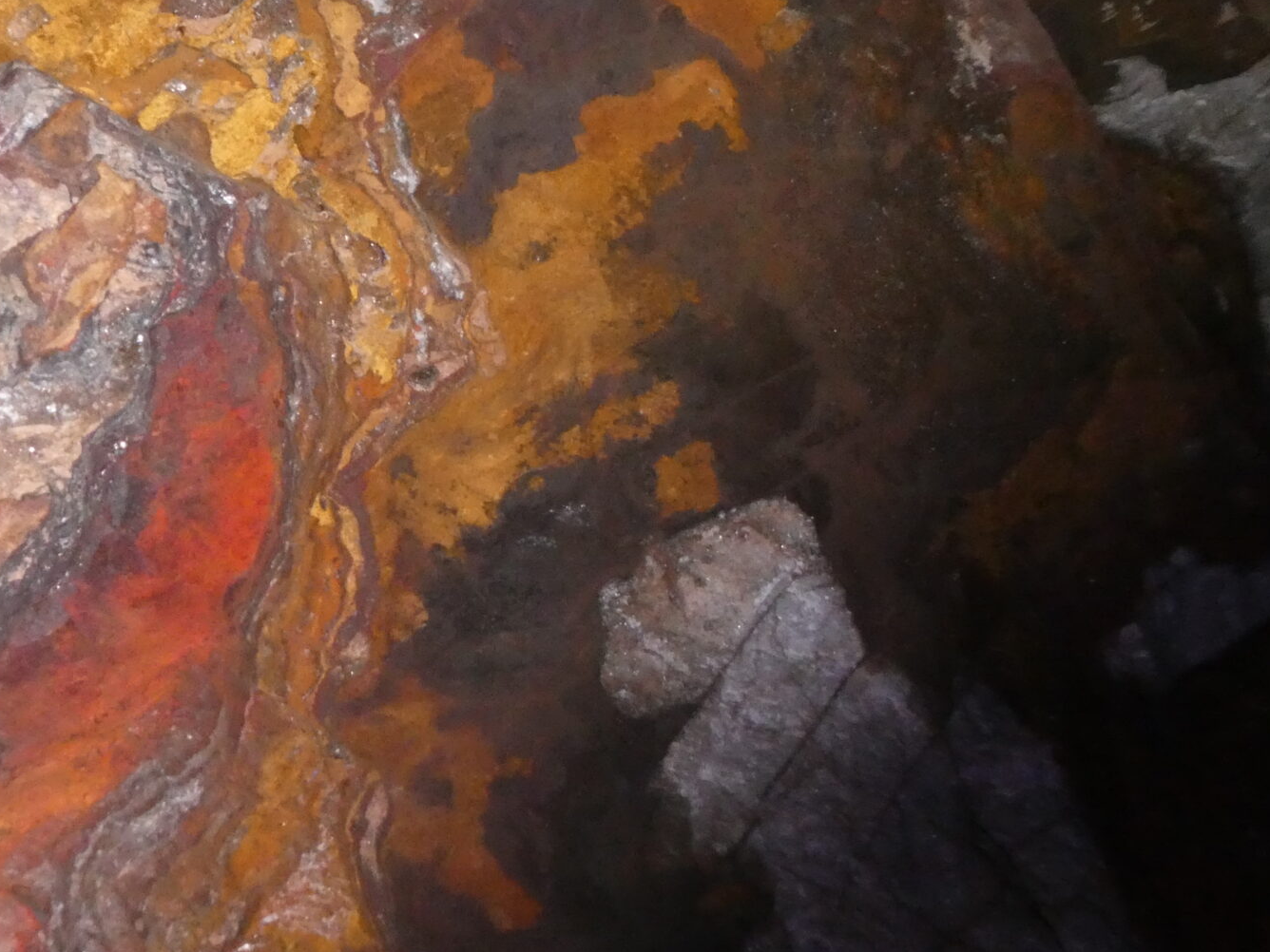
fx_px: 1688
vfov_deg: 31.4
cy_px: 604
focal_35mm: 46
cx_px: 218
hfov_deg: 39.3
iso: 800
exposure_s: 1/60
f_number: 4
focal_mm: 4.3
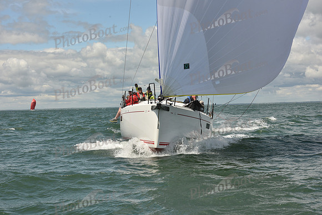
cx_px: 161
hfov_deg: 28.8
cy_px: 108
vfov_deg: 19.5
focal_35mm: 70
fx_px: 626
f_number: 13
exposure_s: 1/800
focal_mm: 70
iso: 320
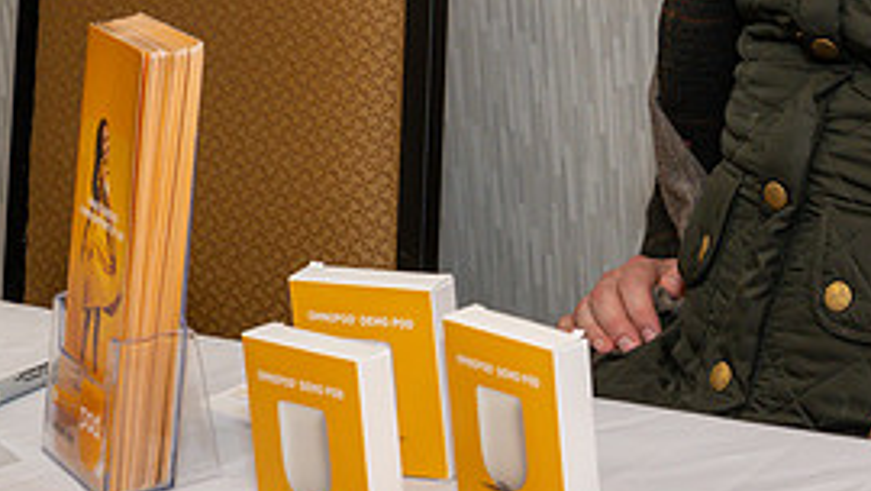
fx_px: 3142
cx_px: 773
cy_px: -149
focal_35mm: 136
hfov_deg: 15.6
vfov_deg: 8.8
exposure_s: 1/250
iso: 640
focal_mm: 44
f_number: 8
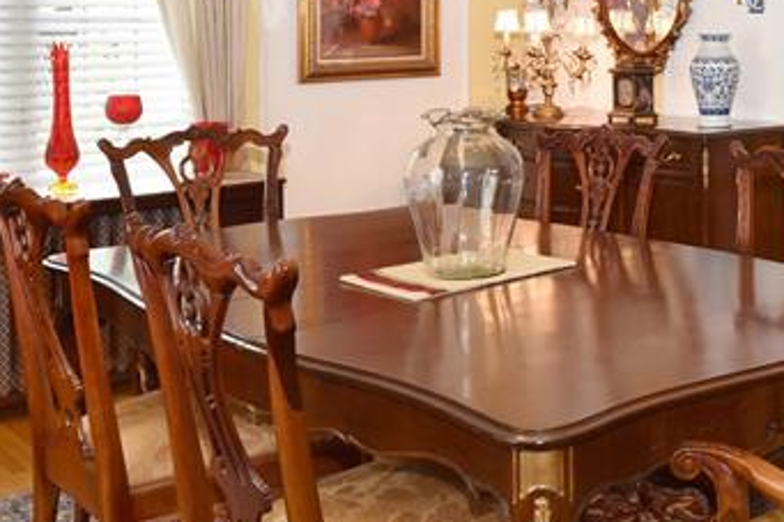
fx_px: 1110
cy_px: 16
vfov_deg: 25.3
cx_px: 729
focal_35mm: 51
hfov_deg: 36.1
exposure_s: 1/60
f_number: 8
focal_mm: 17
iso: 800
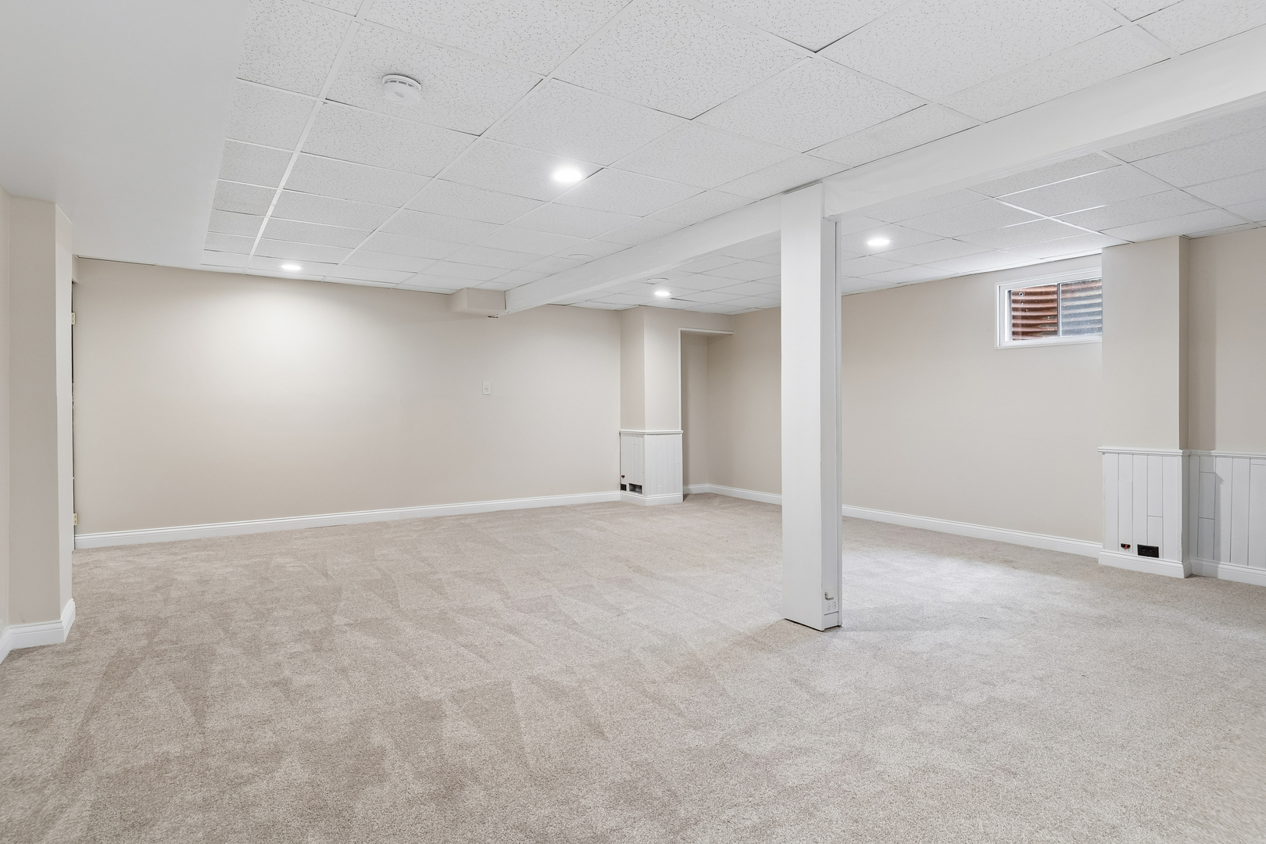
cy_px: 422
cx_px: 633
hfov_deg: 90.0
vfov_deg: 67.4
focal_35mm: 18
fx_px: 633
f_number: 8
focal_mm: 12
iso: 250
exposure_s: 1/5
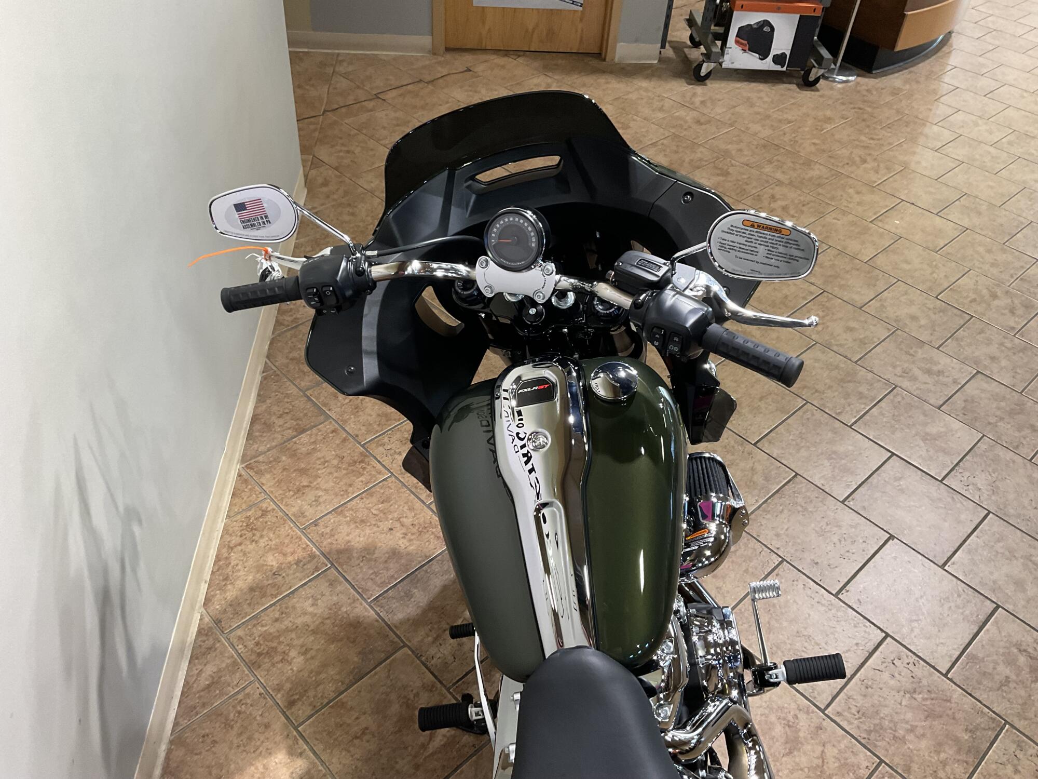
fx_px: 870
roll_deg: -4.1
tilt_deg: -42.7
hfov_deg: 61.7
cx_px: 519
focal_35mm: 29
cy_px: 390
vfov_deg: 48.2
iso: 100
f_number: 1.8
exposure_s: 1/60
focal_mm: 3
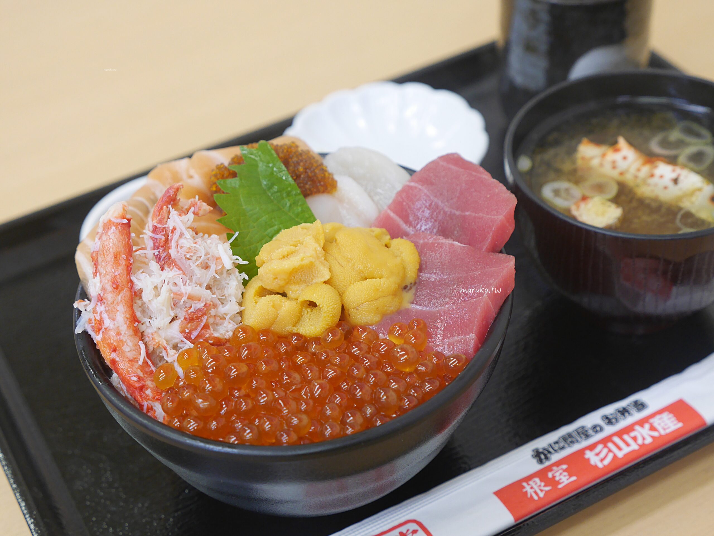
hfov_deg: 31.2
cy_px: 268
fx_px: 1279
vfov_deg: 23.7
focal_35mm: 62
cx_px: 357
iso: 800
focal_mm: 31
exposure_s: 1/60
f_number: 4
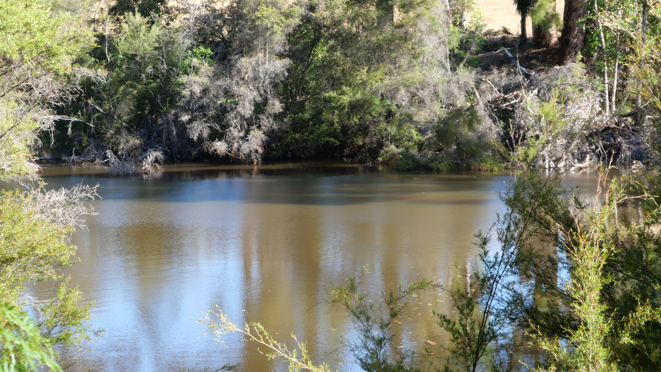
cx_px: 310
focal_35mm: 85
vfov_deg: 14.2
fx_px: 1490
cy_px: 165
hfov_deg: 25.0
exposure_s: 1/160
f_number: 5.2
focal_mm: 35
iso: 200
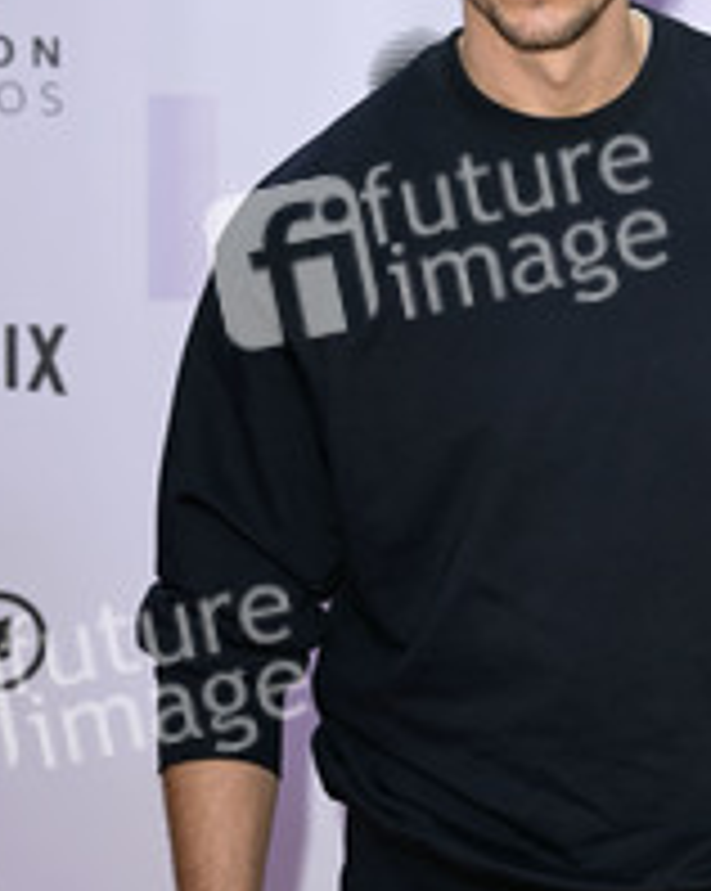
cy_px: 468
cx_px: 567
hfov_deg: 10.4
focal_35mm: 148
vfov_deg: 13.0
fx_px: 3899
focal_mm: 78
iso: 400
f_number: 6.3
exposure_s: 1/250
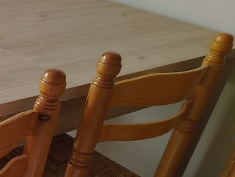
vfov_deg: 20.8
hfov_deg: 24.2
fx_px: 462
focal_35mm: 68
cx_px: -87
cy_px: 183
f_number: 1.7
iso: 50
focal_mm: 5.31
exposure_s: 1/111
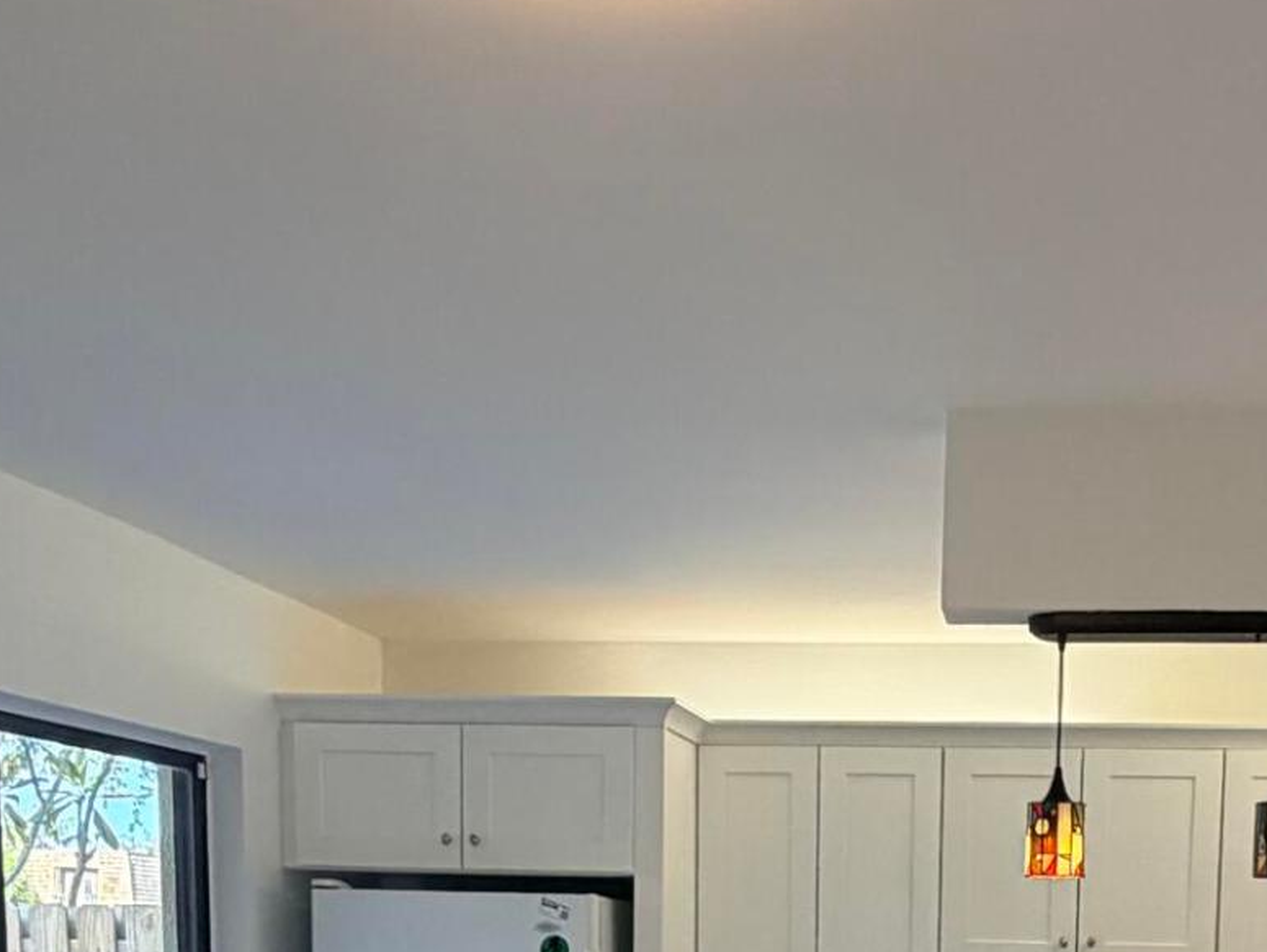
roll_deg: -1.0
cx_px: 917
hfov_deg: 36.1
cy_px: 1219
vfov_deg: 24.6
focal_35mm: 52
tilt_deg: -7.8
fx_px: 1904
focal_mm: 2.22
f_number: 2.2
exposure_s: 1/120
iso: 160
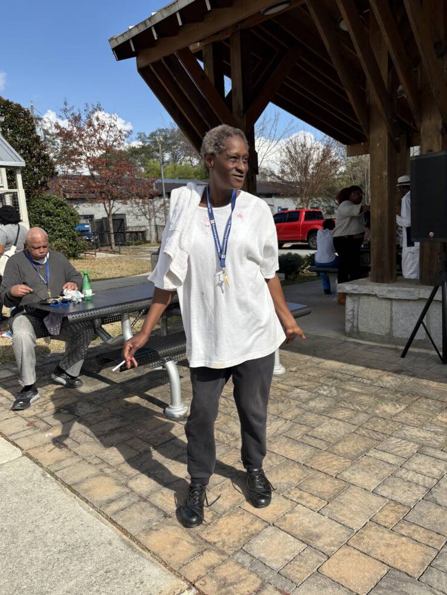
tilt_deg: -8.0
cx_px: 222
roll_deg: +3.4
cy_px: 294
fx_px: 465
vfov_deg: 65.3
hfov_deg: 51.4
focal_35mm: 27
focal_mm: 5.96
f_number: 1.6
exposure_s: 1/2639
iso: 50
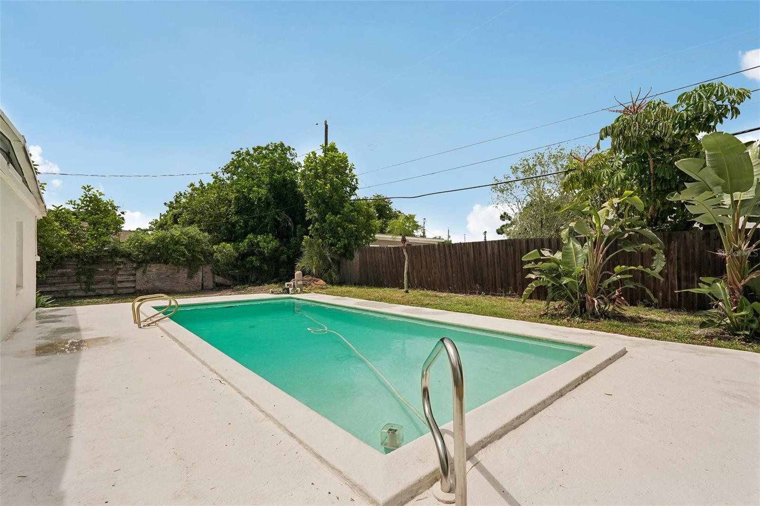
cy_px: 253
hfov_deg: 96.7
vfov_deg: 73.7
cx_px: 380
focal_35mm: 16
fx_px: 338
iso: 400
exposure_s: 1/1000
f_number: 8
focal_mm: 16
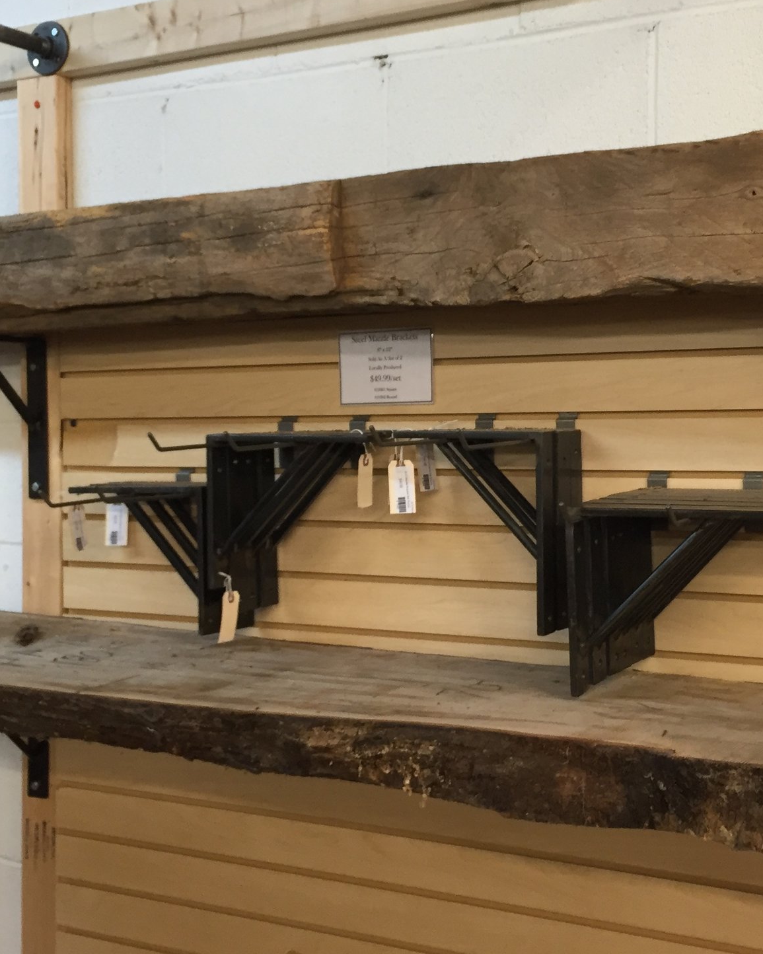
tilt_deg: +0.4
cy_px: 400
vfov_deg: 38.0
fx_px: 1383
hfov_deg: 30.8
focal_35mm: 49
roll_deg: -1.0
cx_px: 433
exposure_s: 1/30
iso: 80
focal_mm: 4.15
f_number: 2.2
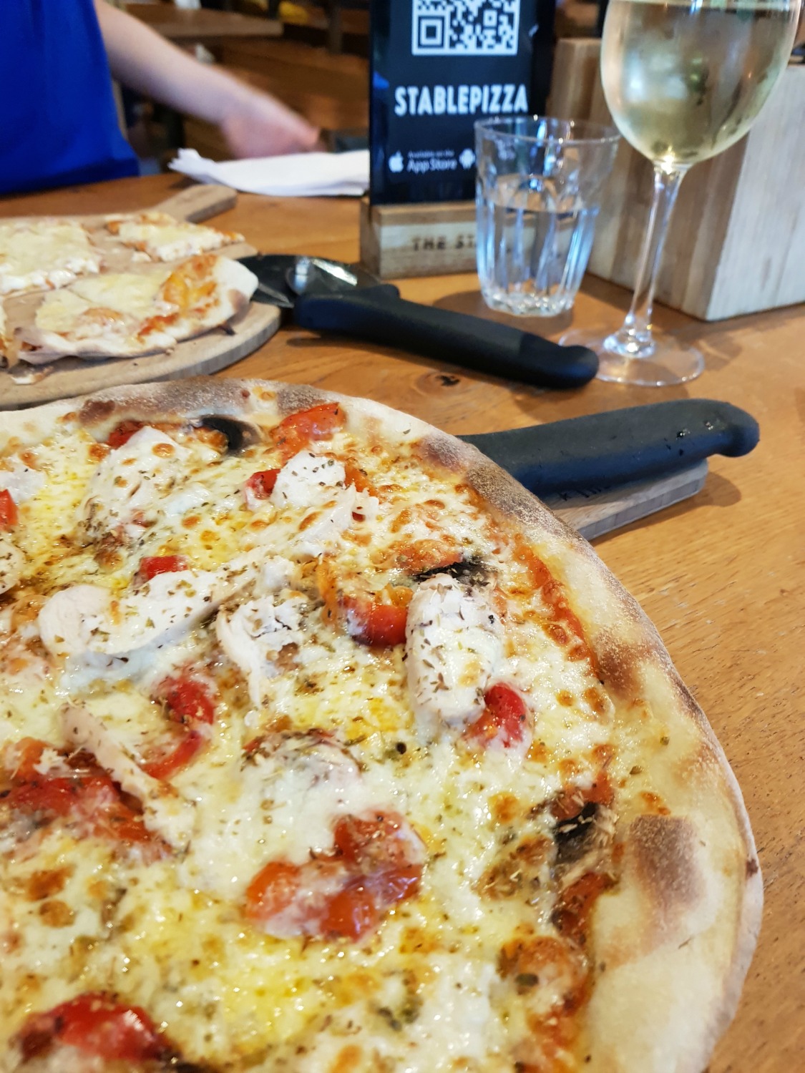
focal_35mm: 26
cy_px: 536
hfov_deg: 53.1
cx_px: 402
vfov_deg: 67.3
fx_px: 806
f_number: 1.7
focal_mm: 4.2
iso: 250
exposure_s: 1/14
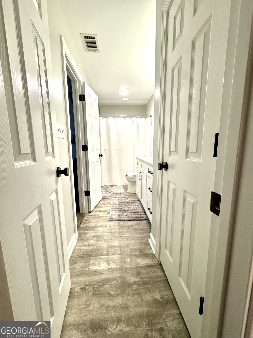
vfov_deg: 102.1
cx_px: 126
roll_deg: +0.6
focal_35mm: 14
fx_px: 136
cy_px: 169
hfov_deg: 85.7
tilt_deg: -9.5
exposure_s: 1/120
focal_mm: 2.22
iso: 320
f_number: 2.2
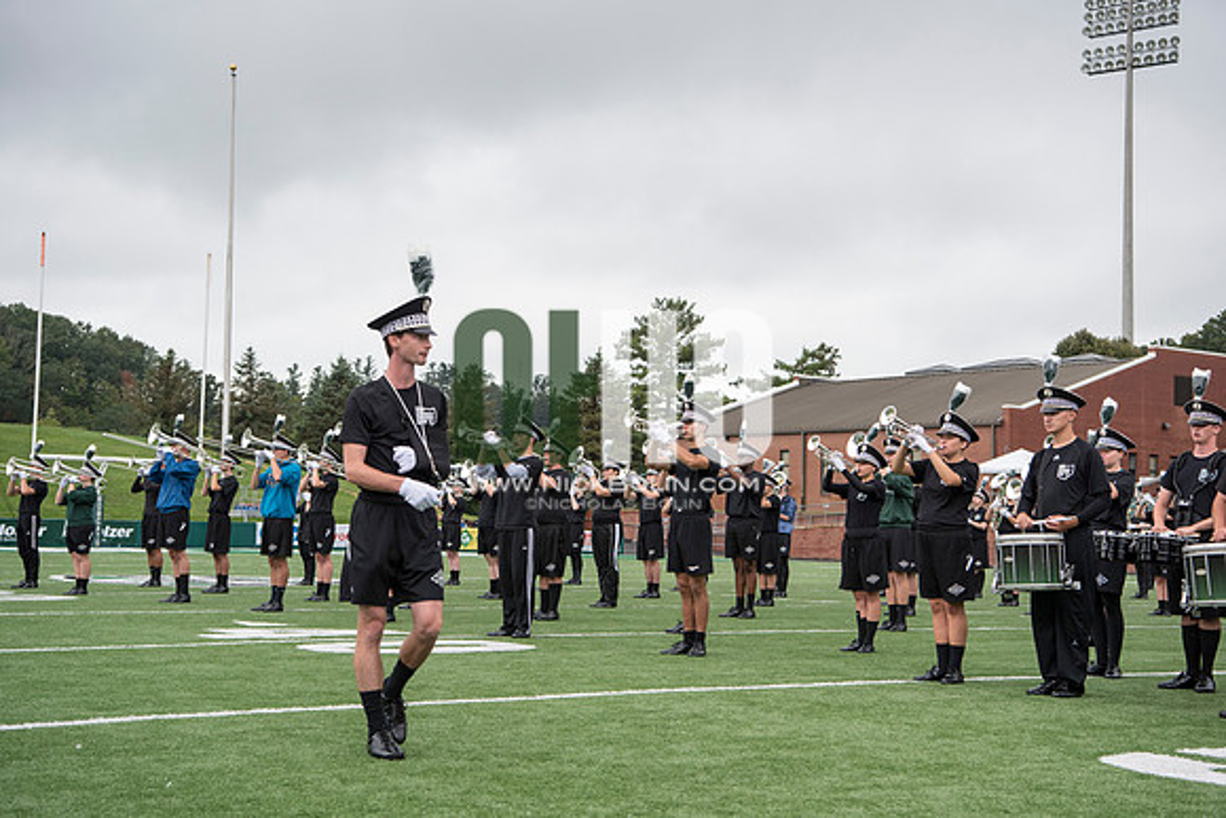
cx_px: 613
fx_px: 1771
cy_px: 409
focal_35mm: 52
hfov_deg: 38.2
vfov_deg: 26.0
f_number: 5.6
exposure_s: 1/1600
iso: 640
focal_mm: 52
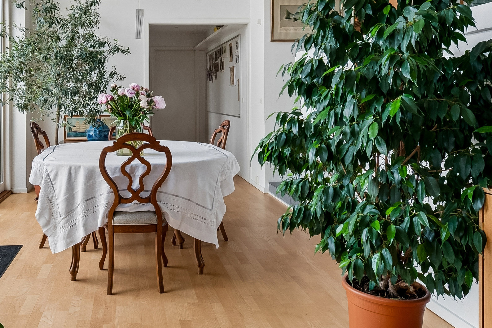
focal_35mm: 34
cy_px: 88
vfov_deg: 38.0
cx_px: 155
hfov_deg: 54.4
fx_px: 465
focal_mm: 12
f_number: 10
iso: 200
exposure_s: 1/25
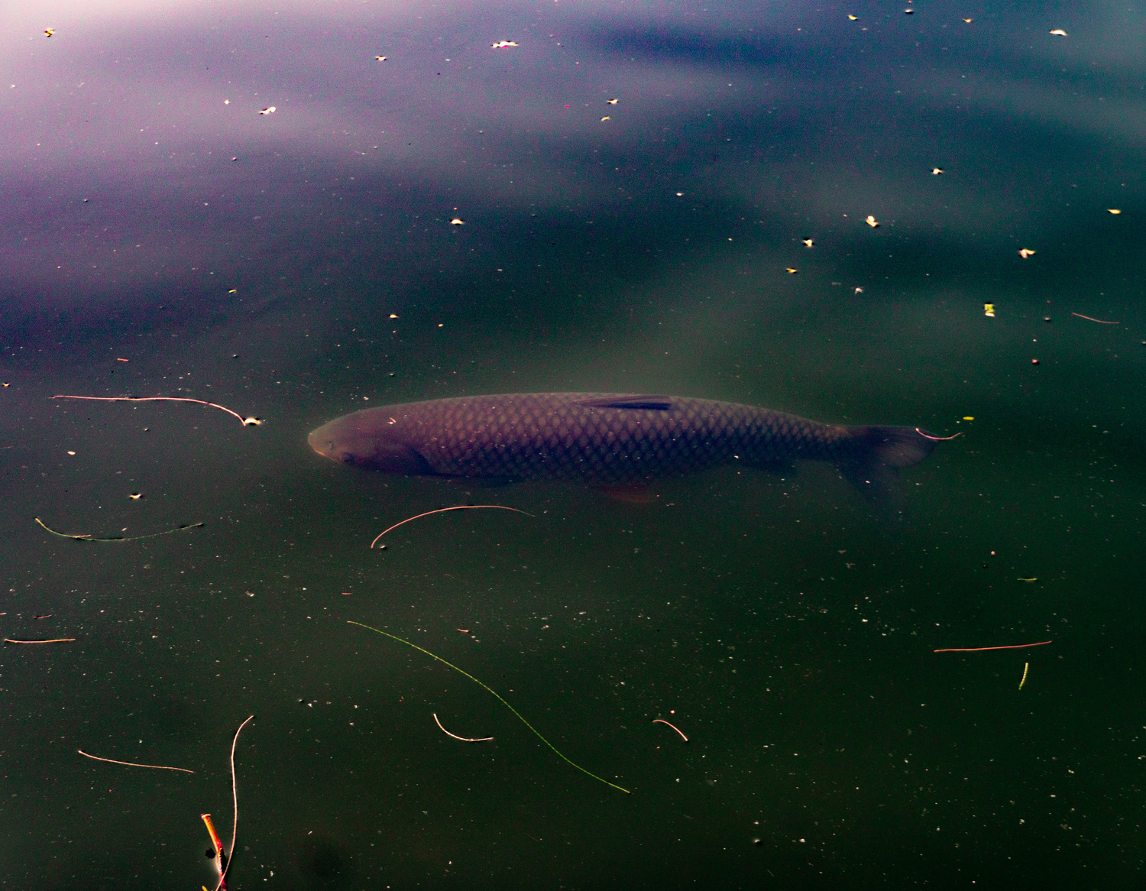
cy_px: 446
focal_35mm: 73
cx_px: 562
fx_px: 2450
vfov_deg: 20.6
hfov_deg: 26.3
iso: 250
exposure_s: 1/200
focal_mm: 44
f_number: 5
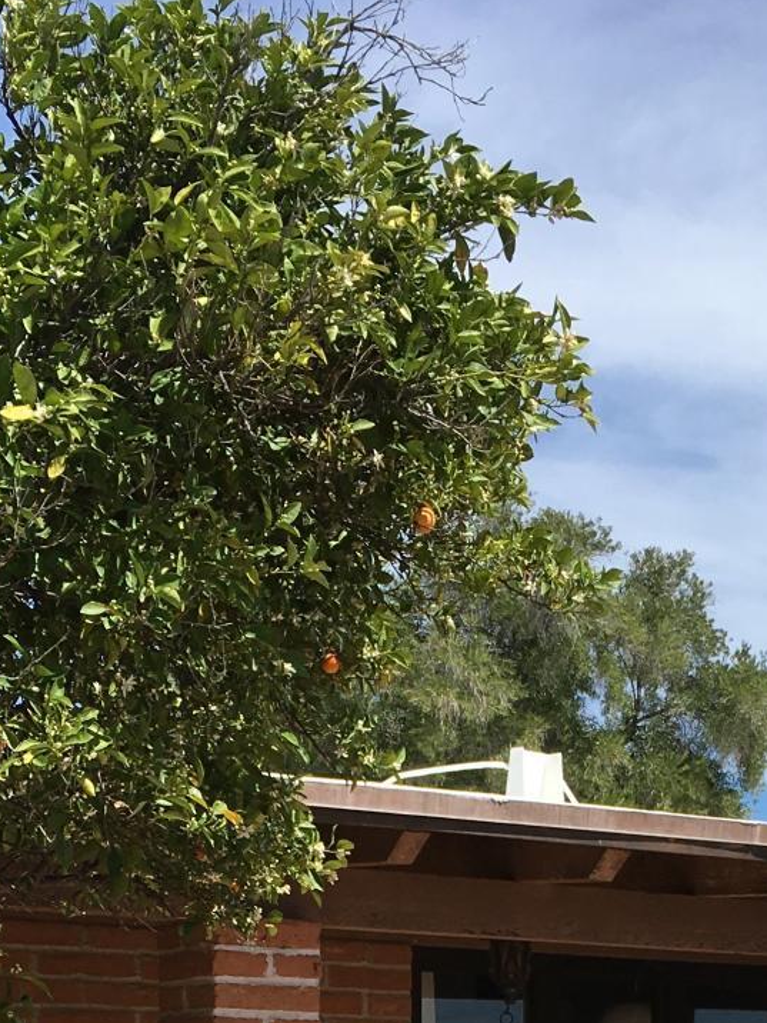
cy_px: 1352
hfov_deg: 18.2
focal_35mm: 81
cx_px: 463
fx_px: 2393
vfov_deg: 21.6
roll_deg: +1.3
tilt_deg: -5.8
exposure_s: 1/1832
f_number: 2.2
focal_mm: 4.15
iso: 25
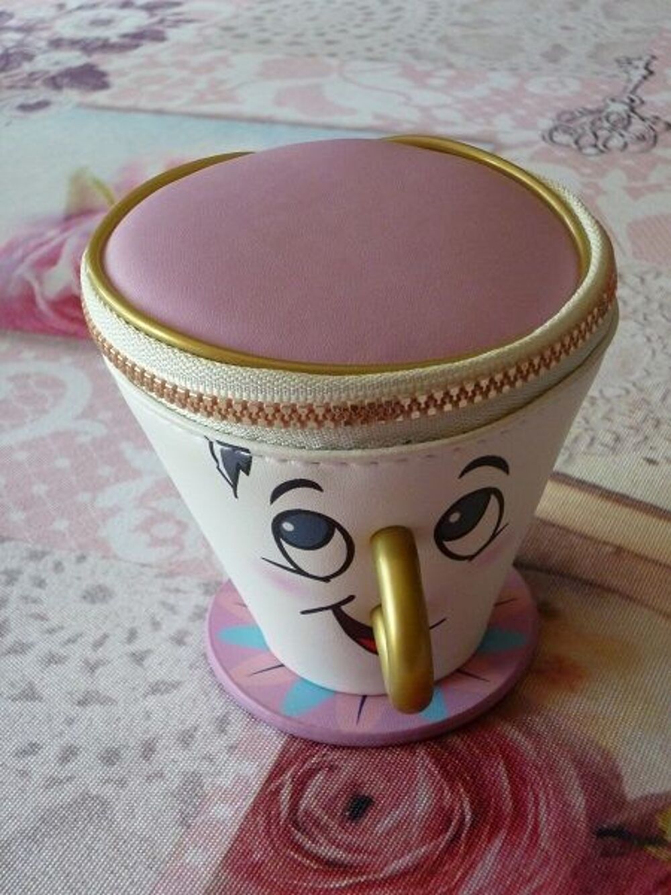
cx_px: 336
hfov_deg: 23.3
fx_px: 1628
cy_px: 448
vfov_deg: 30.7
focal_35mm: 63
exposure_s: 1/200
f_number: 4.2
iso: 500
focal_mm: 11.2
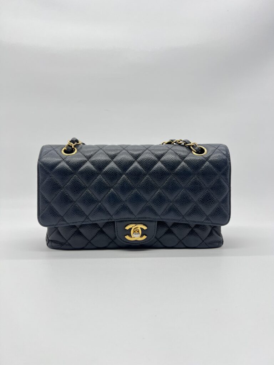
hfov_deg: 53.1
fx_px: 274
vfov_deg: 67.3
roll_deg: -0.4
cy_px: 182
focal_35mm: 26
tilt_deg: -4.9
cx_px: 137
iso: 32
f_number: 1.5
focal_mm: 5.7
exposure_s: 1/108
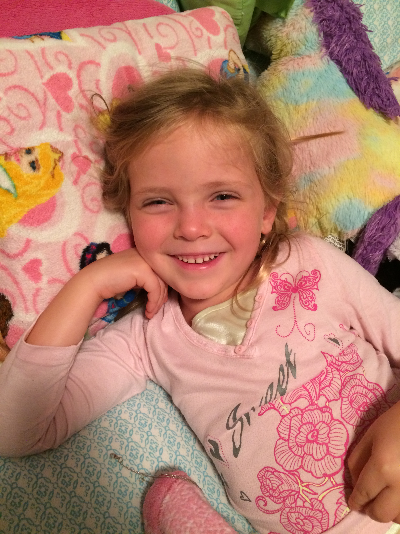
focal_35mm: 29
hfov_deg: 48.2
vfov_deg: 61.7
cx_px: 200
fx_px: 447
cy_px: 267
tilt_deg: -51.7
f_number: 2.2
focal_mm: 4.15
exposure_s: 1/24
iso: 250
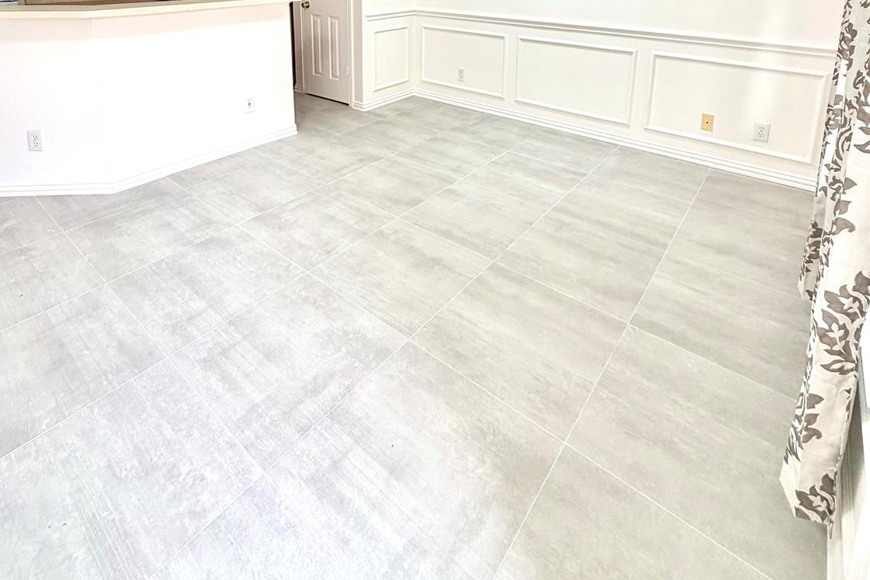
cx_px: 423
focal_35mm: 20
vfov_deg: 53.7
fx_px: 483
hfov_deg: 83.9
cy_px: 51
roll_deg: -1.0
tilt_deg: -10.3
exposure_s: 1/120
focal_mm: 2.22
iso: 200
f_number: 2.2
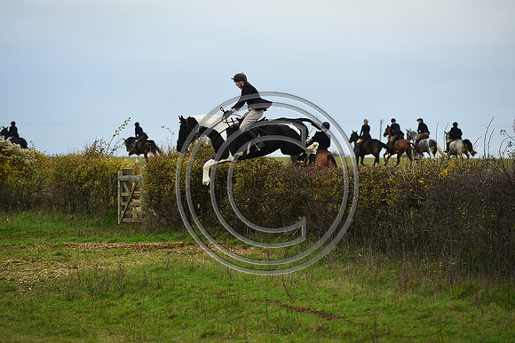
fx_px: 2859
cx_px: 258
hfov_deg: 10.3
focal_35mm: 200
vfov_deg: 6.9
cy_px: 172
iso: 1250
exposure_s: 1/1000
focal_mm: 200
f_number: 5
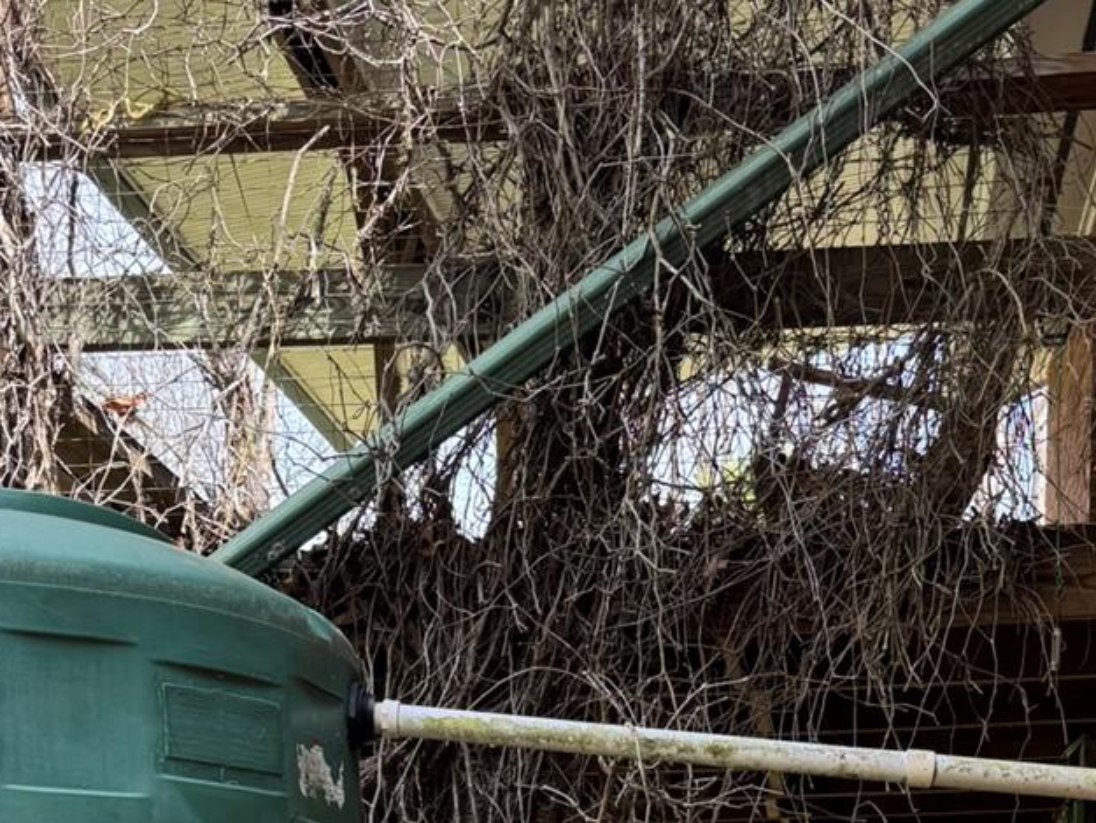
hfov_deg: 32.6
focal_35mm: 59
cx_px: 647
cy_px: 1234
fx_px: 1868
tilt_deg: -6.4
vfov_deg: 21.0
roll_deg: -0.6
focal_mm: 6.76
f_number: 1.78
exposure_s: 1/451
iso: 80
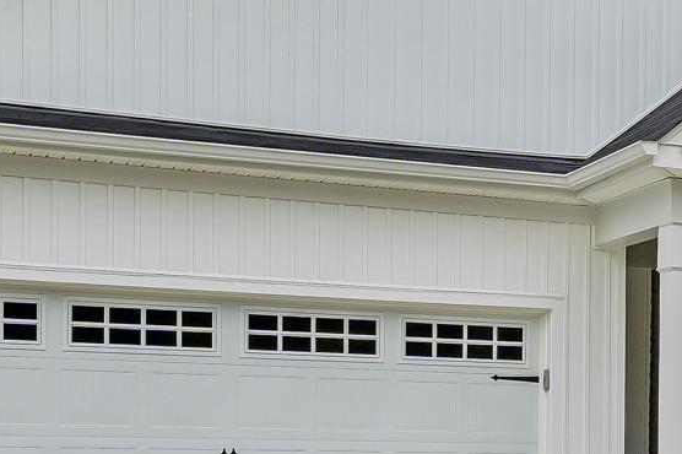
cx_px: 627
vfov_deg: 18.0
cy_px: 414
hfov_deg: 26.3
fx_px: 1406
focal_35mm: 74
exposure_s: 1/500
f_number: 6.3
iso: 200
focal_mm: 11
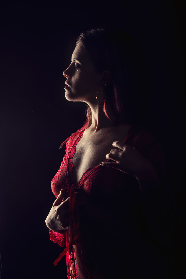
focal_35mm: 82
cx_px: 93
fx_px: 635
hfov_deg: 16.7
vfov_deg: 24.8
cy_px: 140
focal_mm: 82
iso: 125
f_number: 9
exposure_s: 1/250
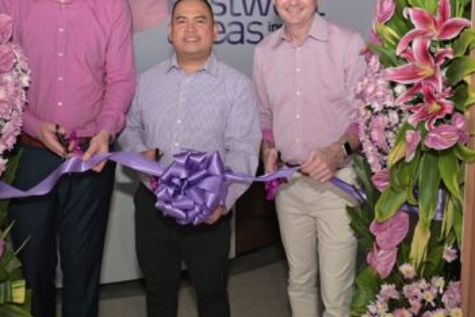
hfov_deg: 47.2
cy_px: 87
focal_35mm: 41
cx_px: 198
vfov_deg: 32.1
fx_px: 541
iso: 800
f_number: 2.8
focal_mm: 20
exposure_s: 1/200
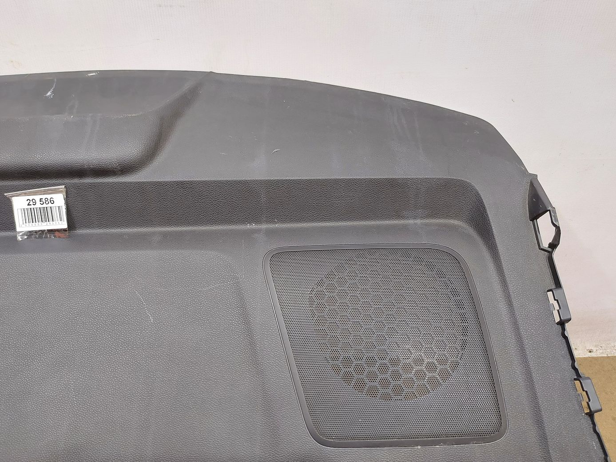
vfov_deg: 56.8
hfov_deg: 71.6
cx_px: 308
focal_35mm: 24
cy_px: 231
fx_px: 427
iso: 200
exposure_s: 1/33
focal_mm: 5.23
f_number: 1.8
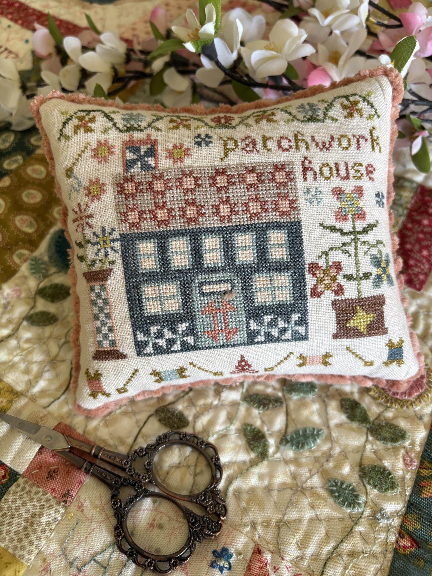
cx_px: 216
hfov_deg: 53.1
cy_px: 288
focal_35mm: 26
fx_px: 433
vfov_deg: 67.3
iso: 125
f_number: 1.6
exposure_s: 1/76
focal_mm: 5.96
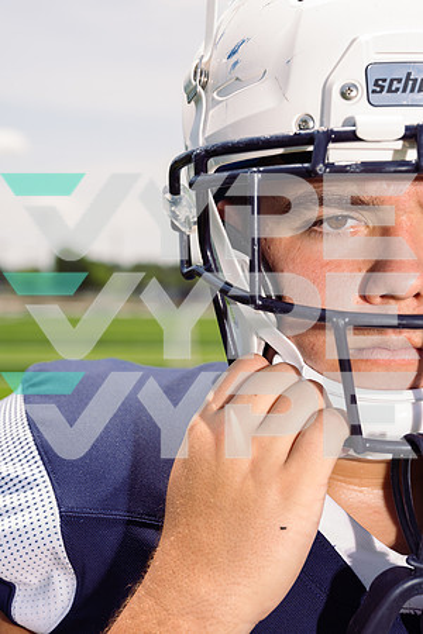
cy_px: 317
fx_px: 1110
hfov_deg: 21.6
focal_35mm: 63
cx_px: 212
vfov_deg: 31.9
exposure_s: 1/250
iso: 50
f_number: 5.6
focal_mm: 63
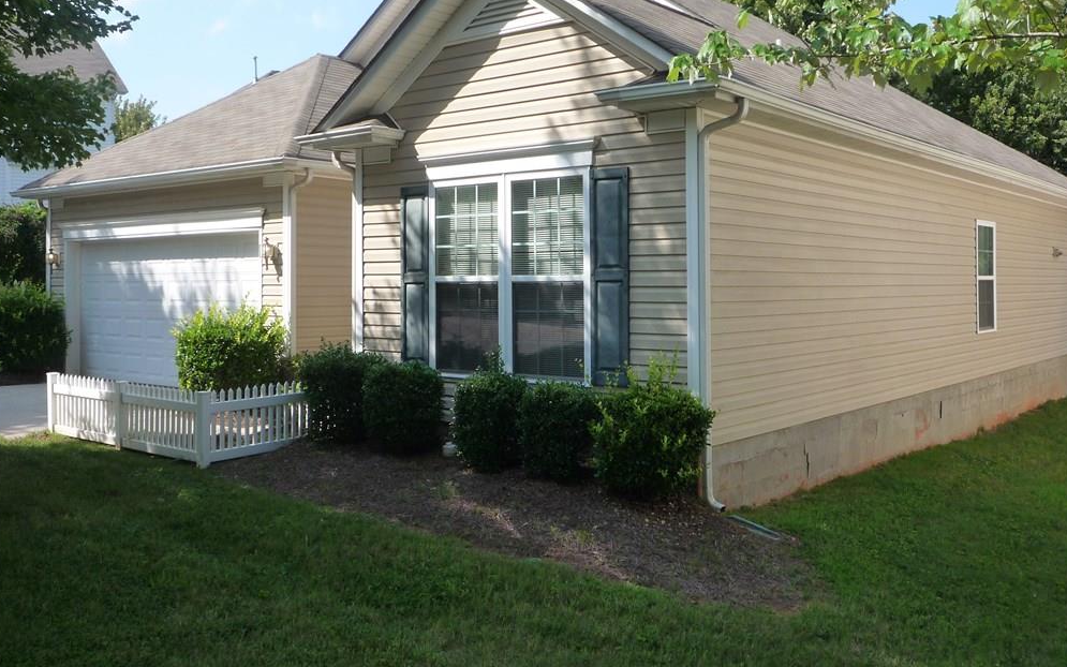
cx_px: 533
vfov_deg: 35.2
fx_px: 1047
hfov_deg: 54.0
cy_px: 272
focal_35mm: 36
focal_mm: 5.8
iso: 160
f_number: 4
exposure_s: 1/500
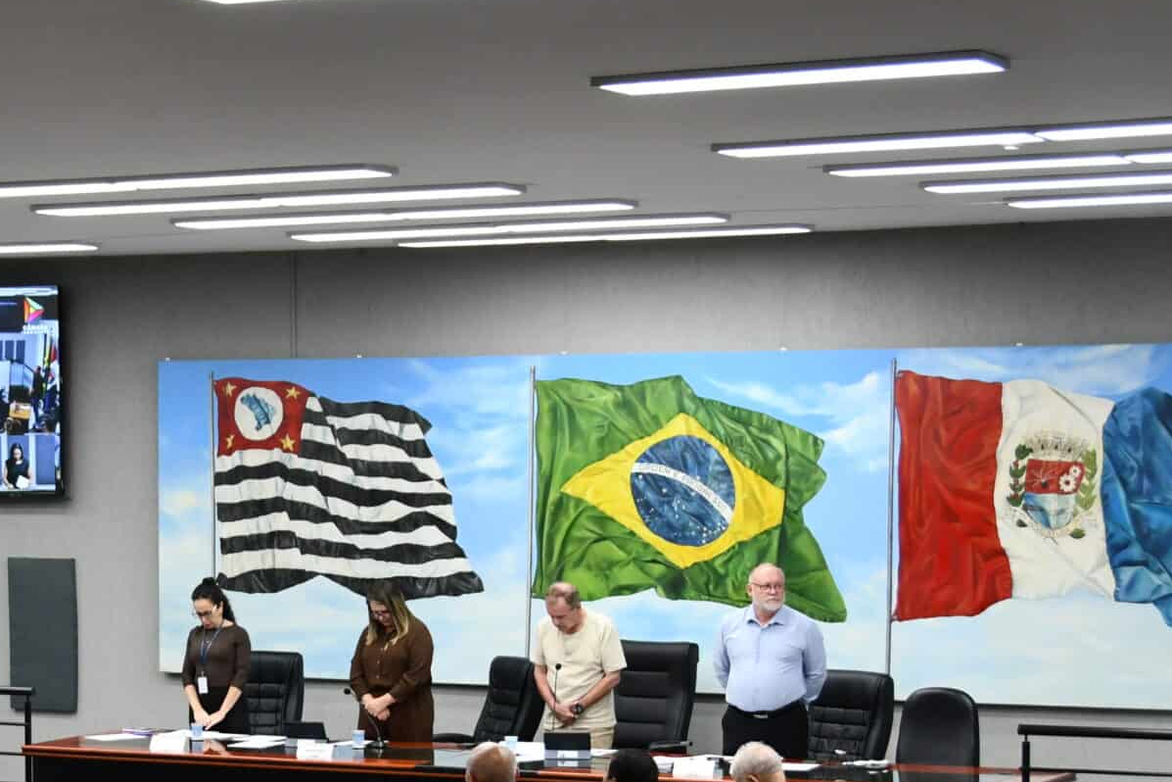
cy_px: 669
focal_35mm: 92
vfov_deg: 14.7
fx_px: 2995
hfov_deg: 21.9
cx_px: 243
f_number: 4
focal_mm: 29
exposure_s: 1/125
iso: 1000
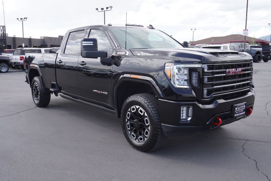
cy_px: 90
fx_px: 249
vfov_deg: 40.0
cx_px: 136
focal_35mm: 33
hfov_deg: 57.2
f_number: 6.3
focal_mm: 22
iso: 100
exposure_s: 1/125
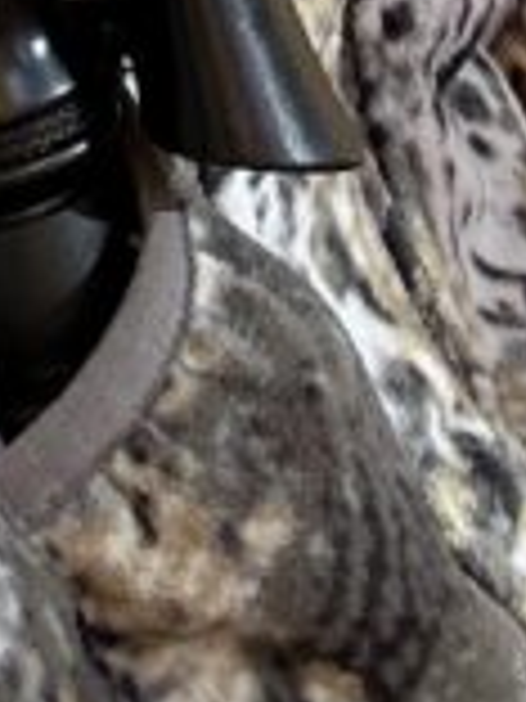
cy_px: -1584
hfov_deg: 7.4
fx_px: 3991
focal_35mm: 197
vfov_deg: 8.2
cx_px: -243
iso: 20
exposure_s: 1/121
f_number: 1.9
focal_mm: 2.69
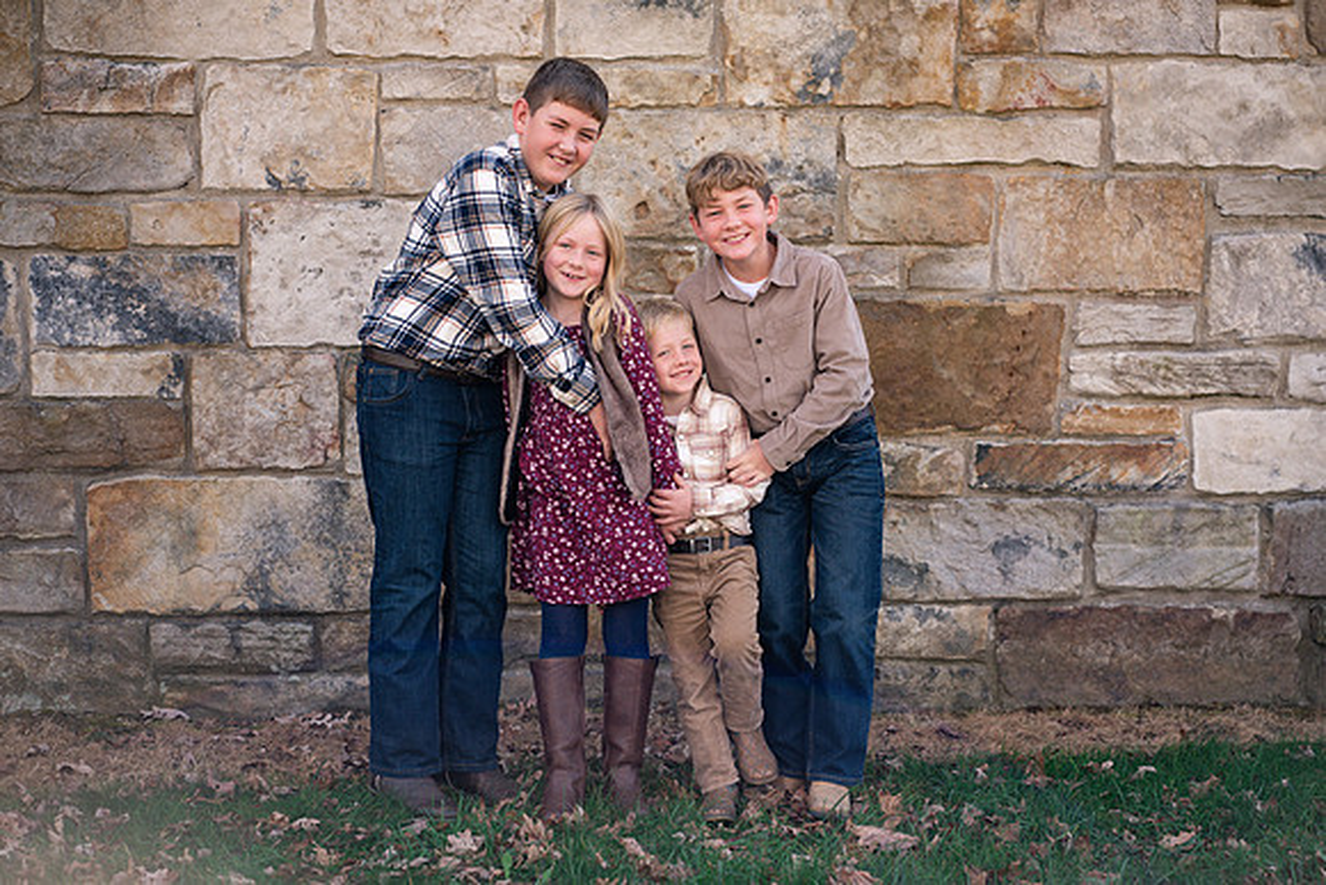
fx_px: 3264
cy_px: 437
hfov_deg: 23.0
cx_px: 691
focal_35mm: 89
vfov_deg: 15.4
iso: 320
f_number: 3.2
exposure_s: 1/640
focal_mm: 85
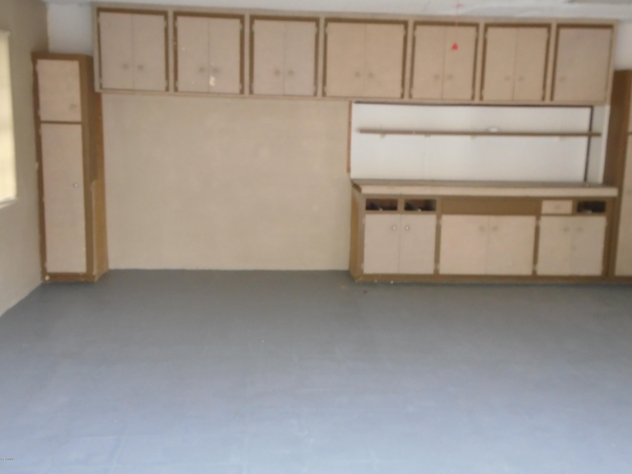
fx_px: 767
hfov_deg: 44.8
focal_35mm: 42
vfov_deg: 34.3
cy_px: 237
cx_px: 316
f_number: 4.1
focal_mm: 7.4
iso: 400
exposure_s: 1/50
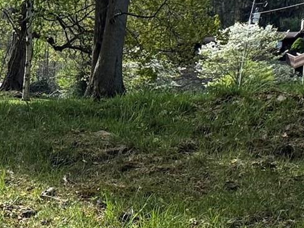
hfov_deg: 28.8
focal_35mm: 59
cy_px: 211
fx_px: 518
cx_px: -51
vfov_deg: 24.0
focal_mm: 2.22
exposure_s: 1/405
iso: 40
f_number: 2.2
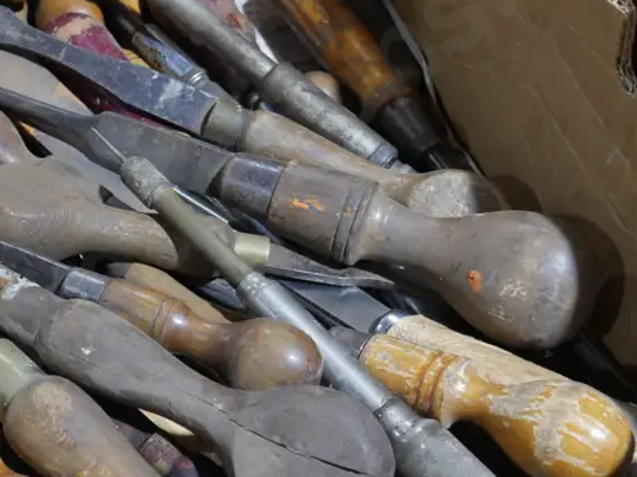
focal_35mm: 67
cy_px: 225
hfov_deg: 28.6
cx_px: 178
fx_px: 1233
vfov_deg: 21.9
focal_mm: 15
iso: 640
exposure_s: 1/60
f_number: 3.6
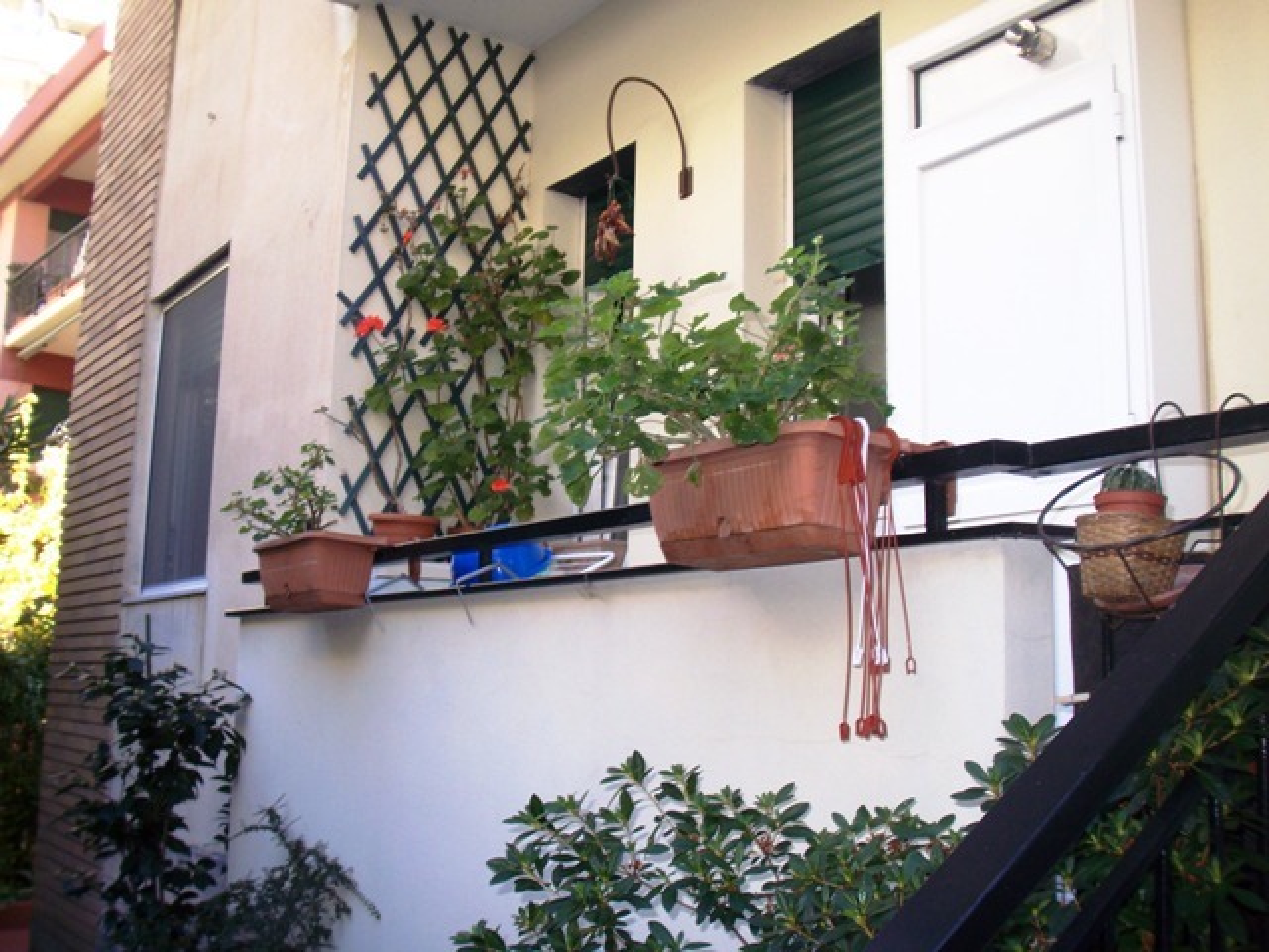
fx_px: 1393
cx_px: 634
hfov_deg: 49.0
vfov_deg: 37.7
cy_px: 476
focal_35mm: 38
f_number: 3.9
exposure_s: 1/60
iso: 125
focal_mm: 6.3
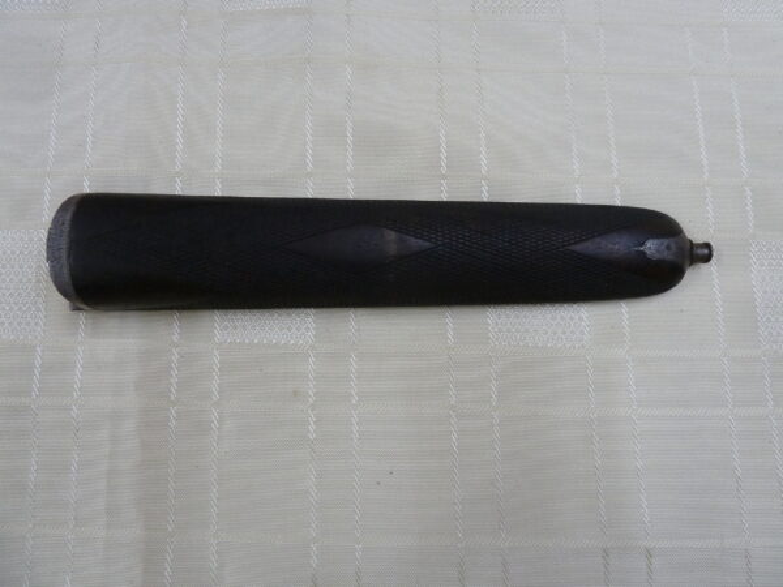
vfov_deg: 54.9
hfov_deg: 69.4
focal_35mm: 25
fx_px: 565
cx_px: 392
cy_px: 294
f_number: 3.3
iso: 250
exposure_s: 1/30
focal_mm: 4.1
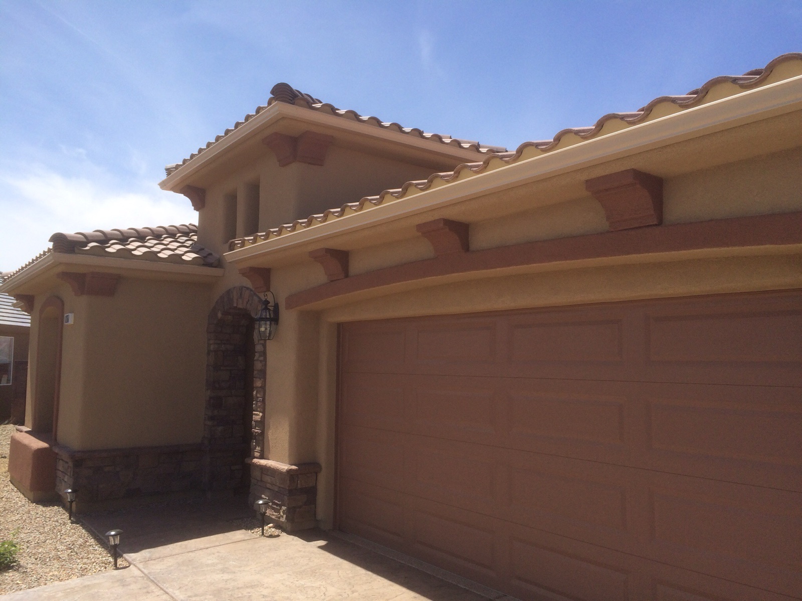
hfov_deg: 61.7
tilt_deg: +2.8
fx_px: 672
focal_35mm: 29
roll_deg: +0.8
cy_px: 300
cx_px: 401
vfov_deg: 48.2
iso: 32
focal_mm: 4.15
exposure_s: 1/2283
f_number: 2.2
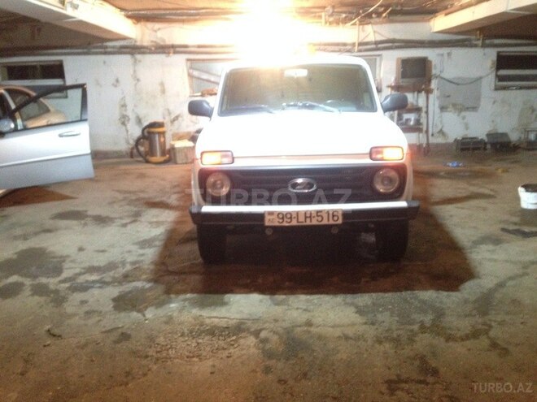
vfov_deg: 42.9
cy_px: 201
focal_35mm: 33
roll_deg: +0.9
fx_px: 512
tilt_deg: -13.2
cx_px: 268
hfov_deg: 55.4
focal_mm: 4.12
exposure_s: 1/17
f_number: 2.4
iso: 400
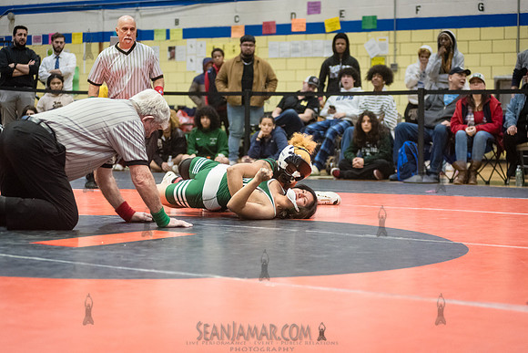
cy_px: 176
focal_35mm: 80
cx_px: 264
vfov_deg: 17.1
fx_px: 1174
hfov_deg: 25.4
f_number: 3.2
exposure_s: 1/500
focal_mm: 80
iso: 8000
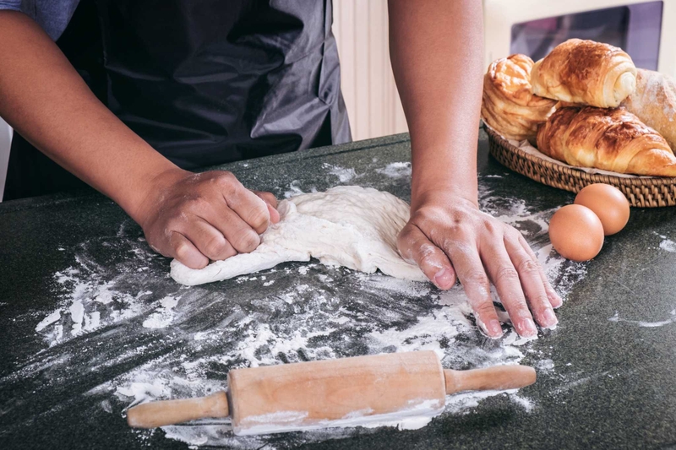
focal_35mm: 76
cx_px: 338
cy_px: 225
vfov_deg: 17.9
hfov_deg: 26.7
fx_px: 1427
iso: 200
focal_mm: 50.5
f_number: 8
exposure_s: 1/100
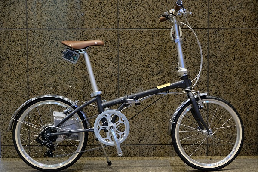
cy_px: 86
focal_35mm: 67
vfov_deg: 20.3
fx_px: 480
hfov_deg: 30.1
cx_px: 129
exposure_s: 1/20
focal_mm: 44.4
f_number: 4
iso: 1600
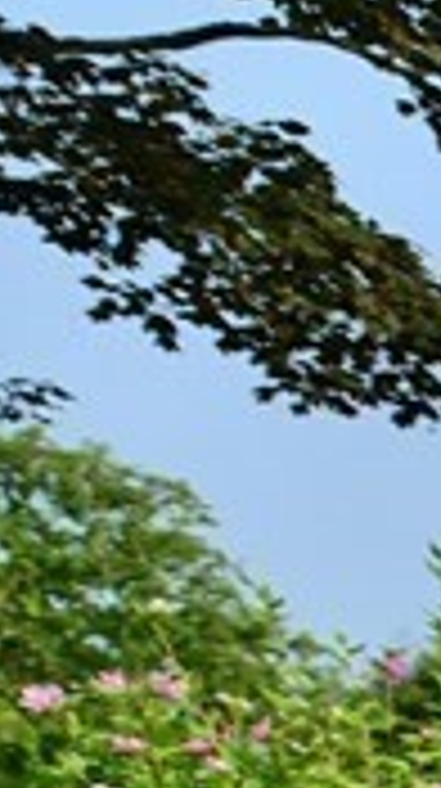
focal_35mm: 86
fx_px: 1794
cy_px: 1096
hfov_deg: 6.0
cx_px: 2295
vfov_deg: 21.7
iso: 250
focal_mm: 14
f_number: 6.3
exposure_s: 1/640
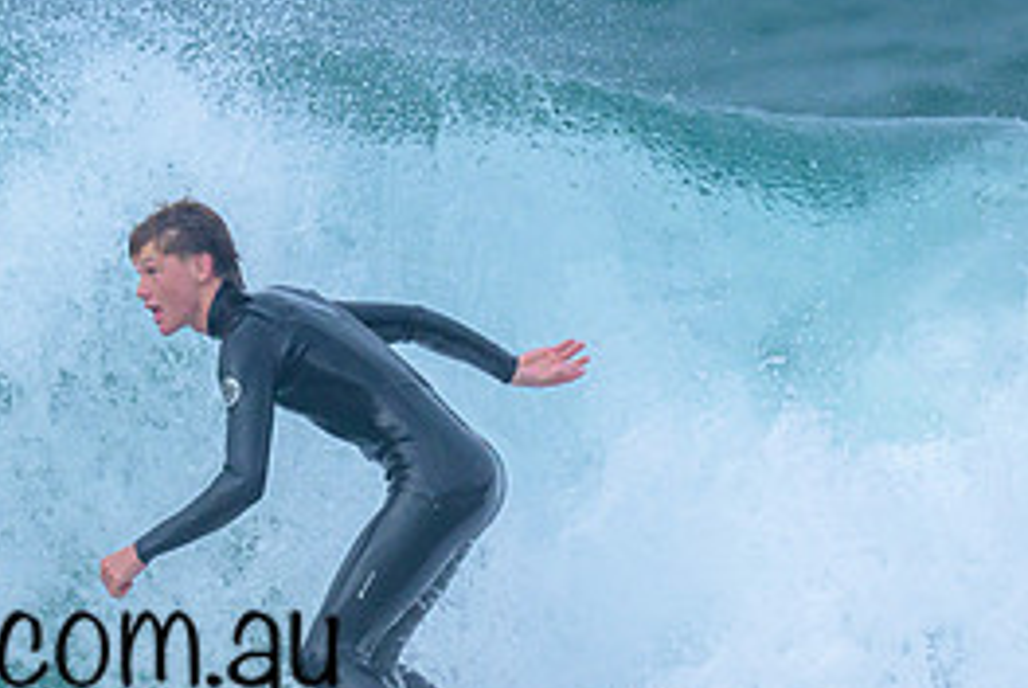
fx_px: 69237
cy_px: 549
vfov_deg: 0.6
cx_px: -97
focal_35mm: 2422
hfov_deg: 0.9
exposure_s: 1/2500
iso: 500
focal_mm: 800
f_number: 6.3
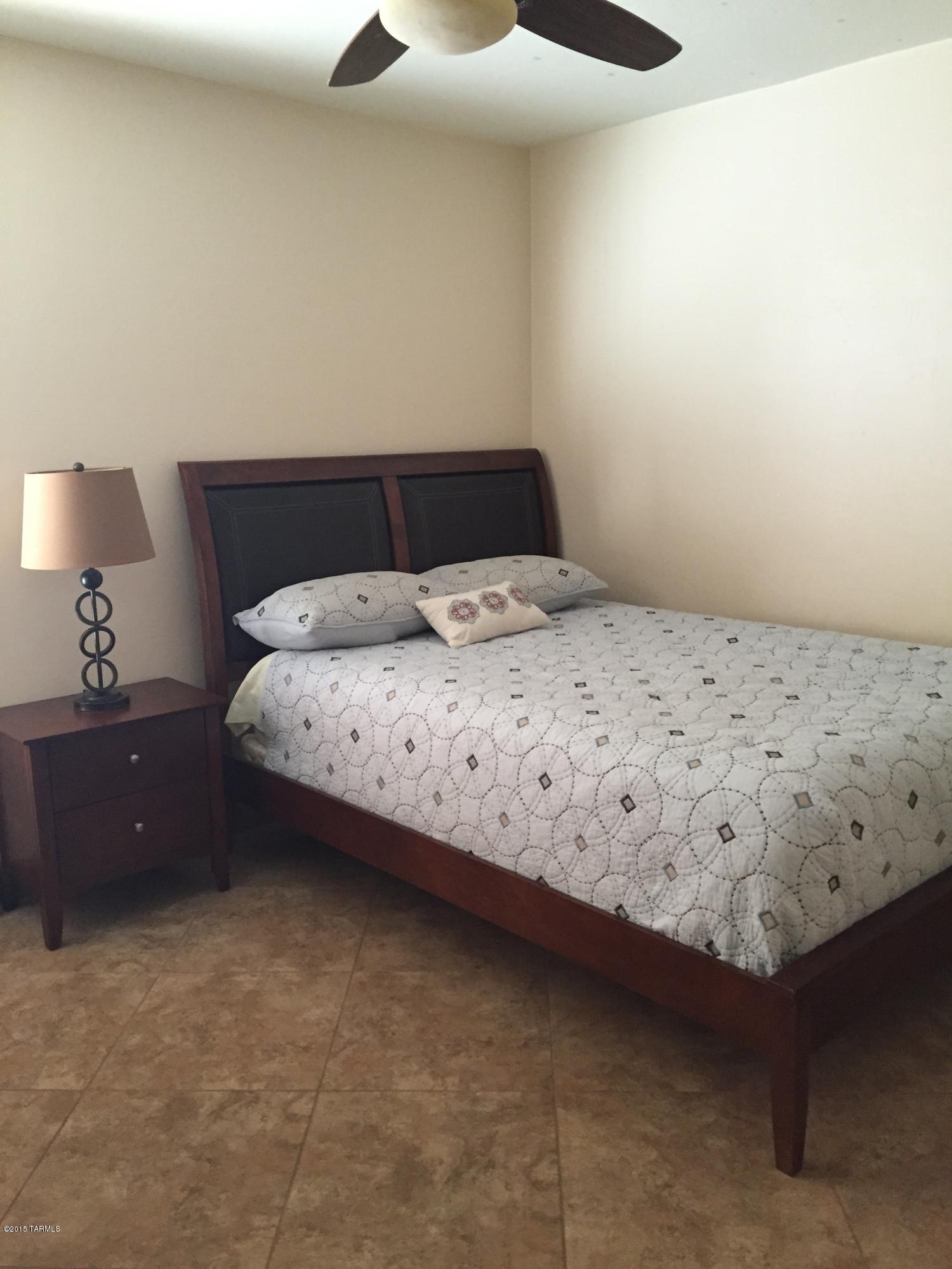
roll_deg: +1.1
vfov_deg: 61.7
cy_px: 634
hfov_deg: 48.2
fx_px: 1063
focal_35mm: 29
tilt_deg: -9.4
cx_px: 476
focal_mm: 4.15
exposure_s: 1/24
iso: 250
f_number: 2.2
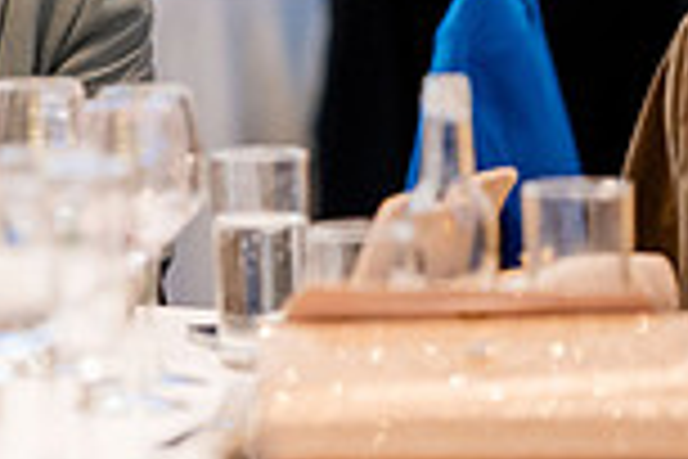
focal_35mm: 322
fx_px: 6153
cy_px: -169
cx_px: -225
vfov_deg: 4.3
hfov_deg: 6.3
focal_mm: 85
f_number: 1.6
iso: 2000
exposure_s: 1/250
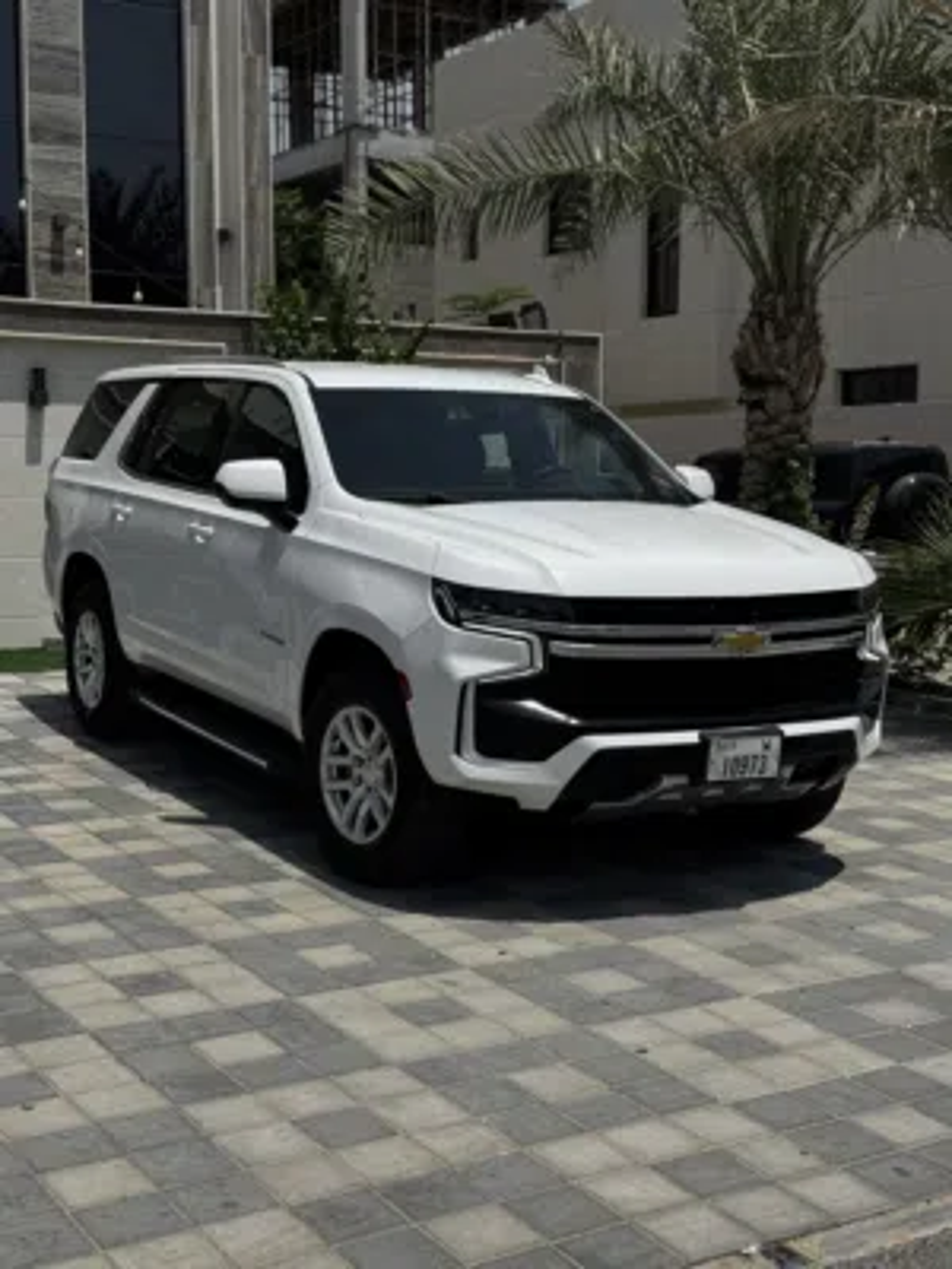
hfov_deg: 30.3
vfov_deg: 39.7
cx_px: 476
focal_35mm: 48
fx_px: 1760
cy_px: 634
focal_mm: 6.76
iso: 80
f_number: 1.78
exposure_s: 1/9009
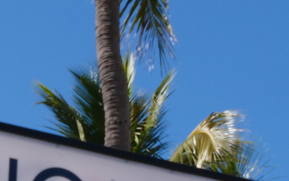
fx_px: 1725
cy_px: 163
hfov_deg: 9.6
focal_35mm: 219
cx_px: 64
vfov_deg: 6.0
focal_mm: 21
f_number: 8
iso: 200
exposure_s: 1/400
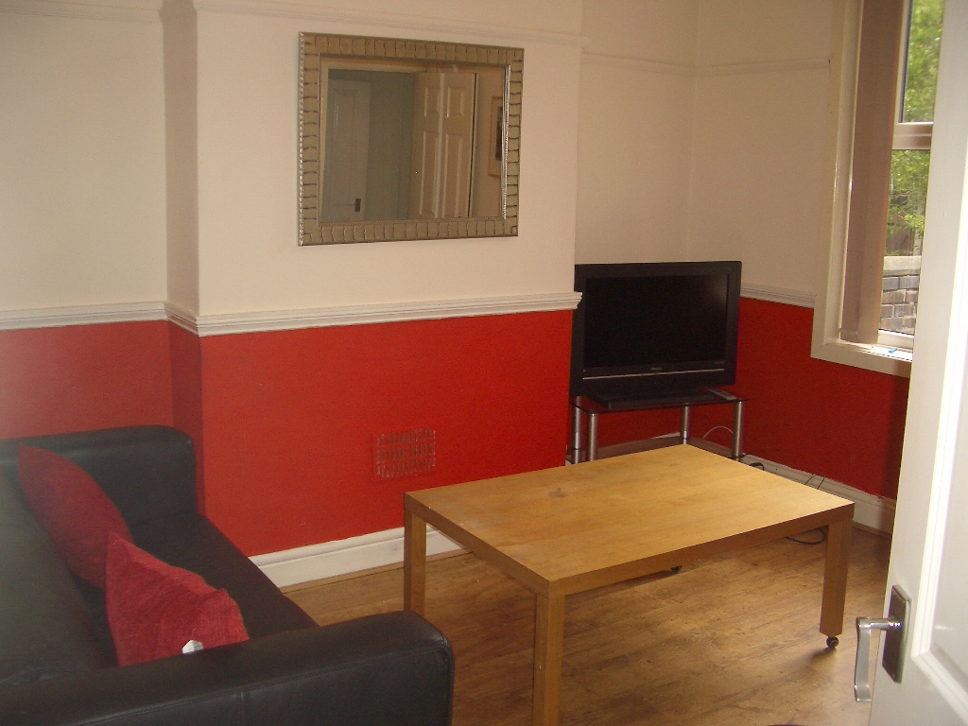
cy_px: 363
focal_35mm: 35
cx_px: 484
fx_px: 979
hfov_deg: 52.6
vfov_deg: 40.7
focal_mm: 5.8
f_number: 2.6
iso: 100
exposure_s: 1/60
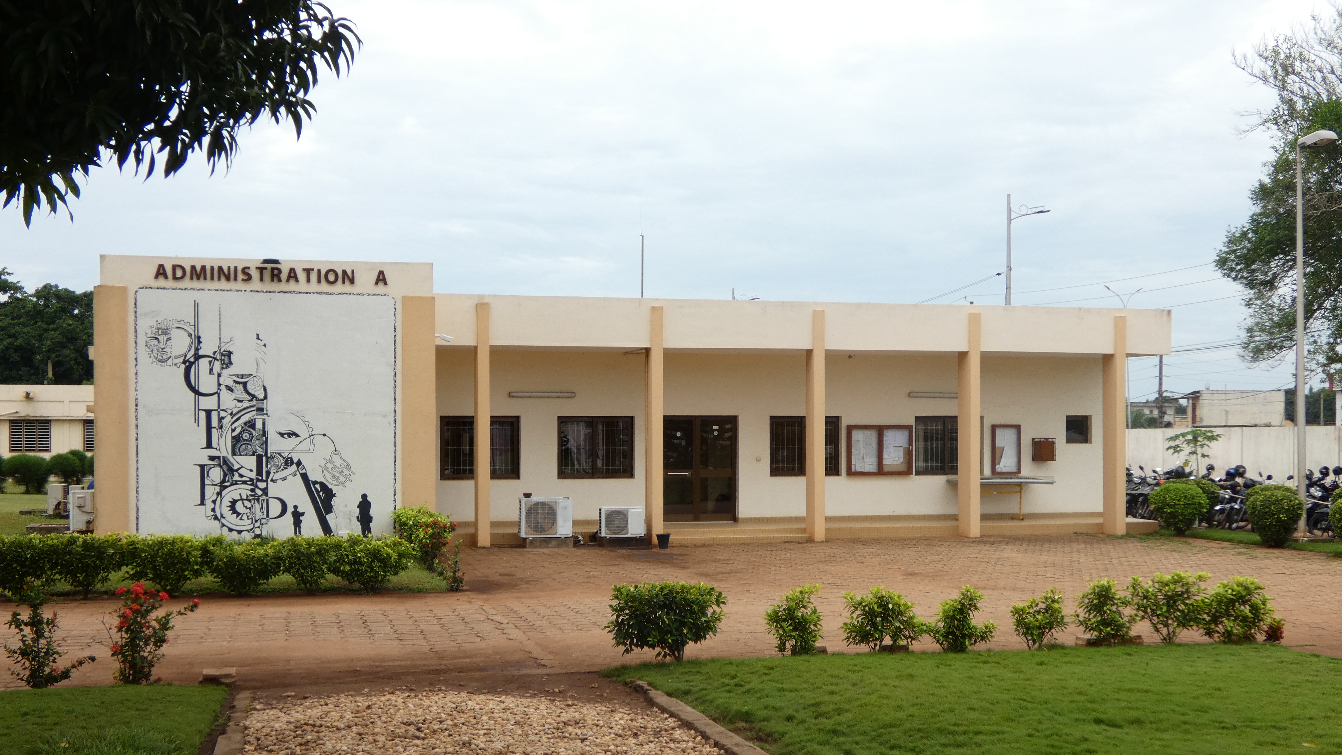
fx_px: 1495
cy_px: 452
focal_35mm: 42
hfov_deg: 48.4
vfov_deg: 28.3
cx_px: 662
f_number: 3.5
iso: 80
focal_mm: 6.8
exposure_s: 1/640
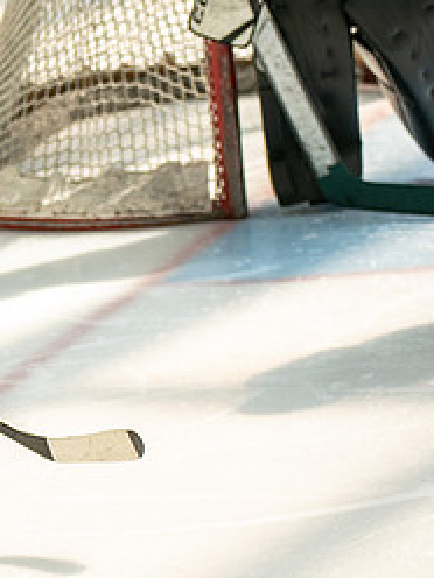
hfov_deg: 5.0
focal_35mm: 297
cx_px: -208
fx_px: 4965
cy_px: 260
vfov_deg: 6.7
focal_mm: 132
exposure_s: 1/2500
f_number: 3.5
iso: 1600
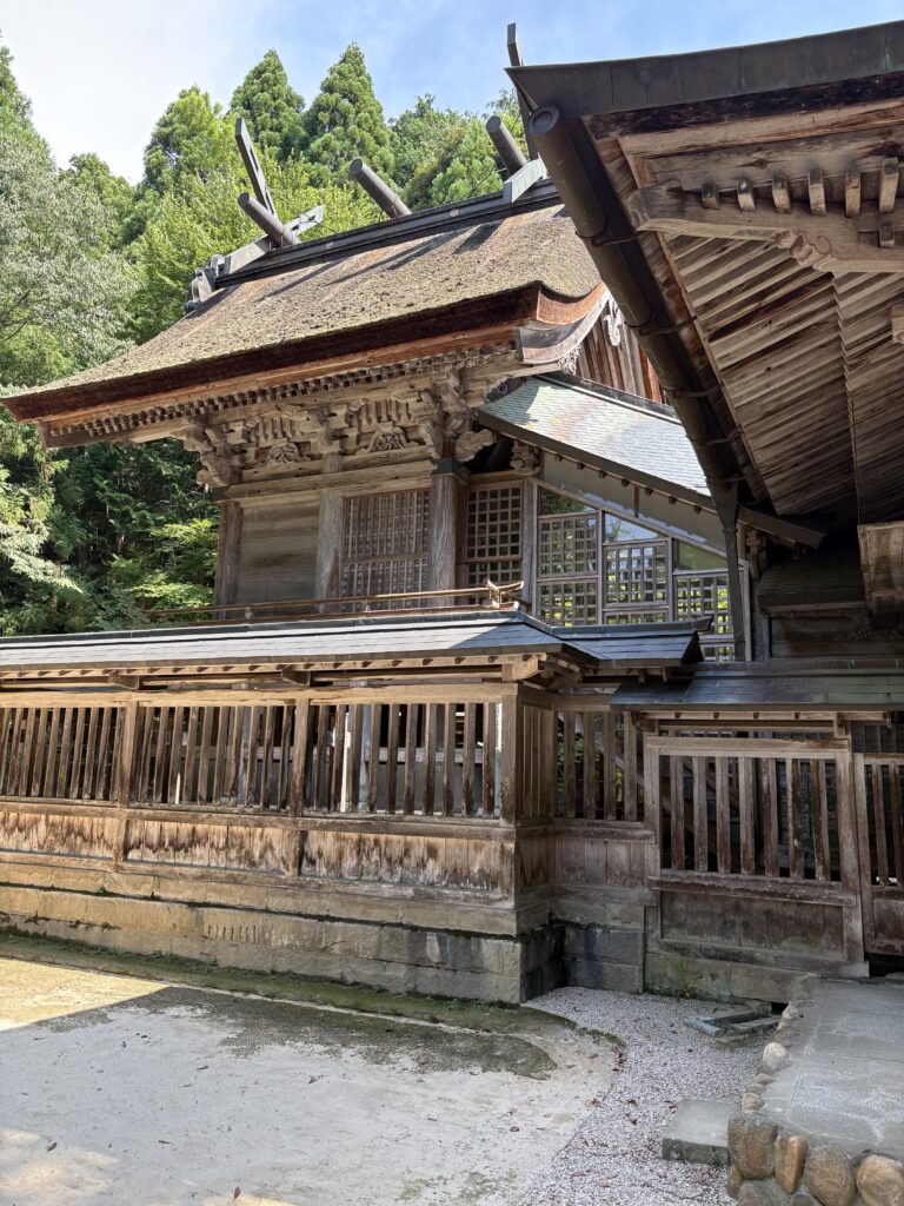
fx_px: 905
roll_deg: -1.9
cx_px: 452
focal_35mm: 26
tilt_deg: +9.4
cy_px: 603
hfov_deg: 53.1
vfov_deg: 67.3
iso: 40
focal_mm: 5.96
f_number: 1.6
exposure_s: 1/236
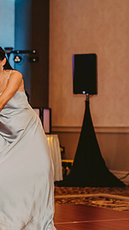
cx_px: -21
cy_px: 100
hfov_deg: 11.4
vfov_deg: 20.6
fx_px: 633
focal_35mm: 104
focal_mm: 50
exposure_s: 1/125
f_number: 2.5
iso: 800
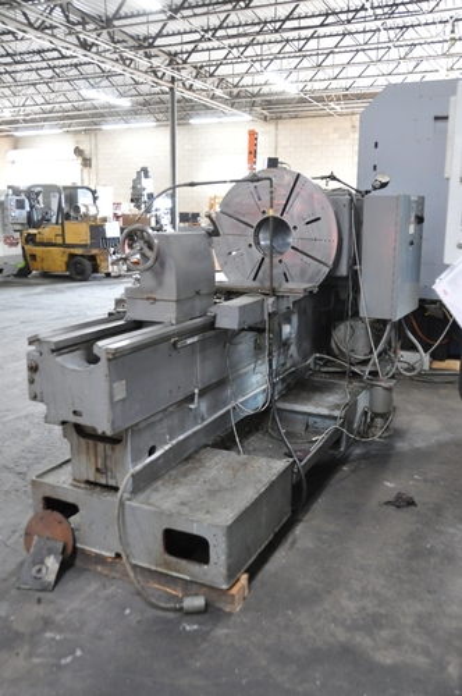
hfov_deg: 43.5
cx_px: 231
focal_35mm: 30
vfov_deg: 62.0
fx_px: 579
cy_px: 348
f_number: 3.5
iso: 1400
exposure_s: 1/30
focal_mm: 20
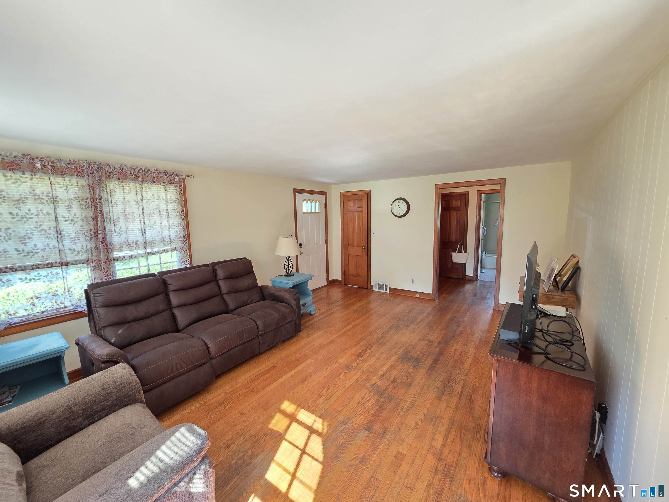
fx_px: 251
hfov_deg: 106.2
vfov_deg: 89.9
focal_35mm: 13
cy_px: 251
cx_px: 334
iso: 250
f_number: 1.9
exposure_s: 1/60
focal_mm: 2.2
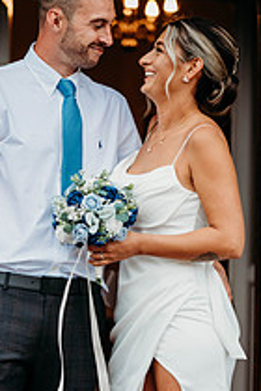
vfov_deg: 11.2
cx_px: 87
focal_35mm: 182
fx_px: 1979
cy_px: 343
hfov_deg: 7.5
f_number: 2
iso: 100
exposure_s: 1/250
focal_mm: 85
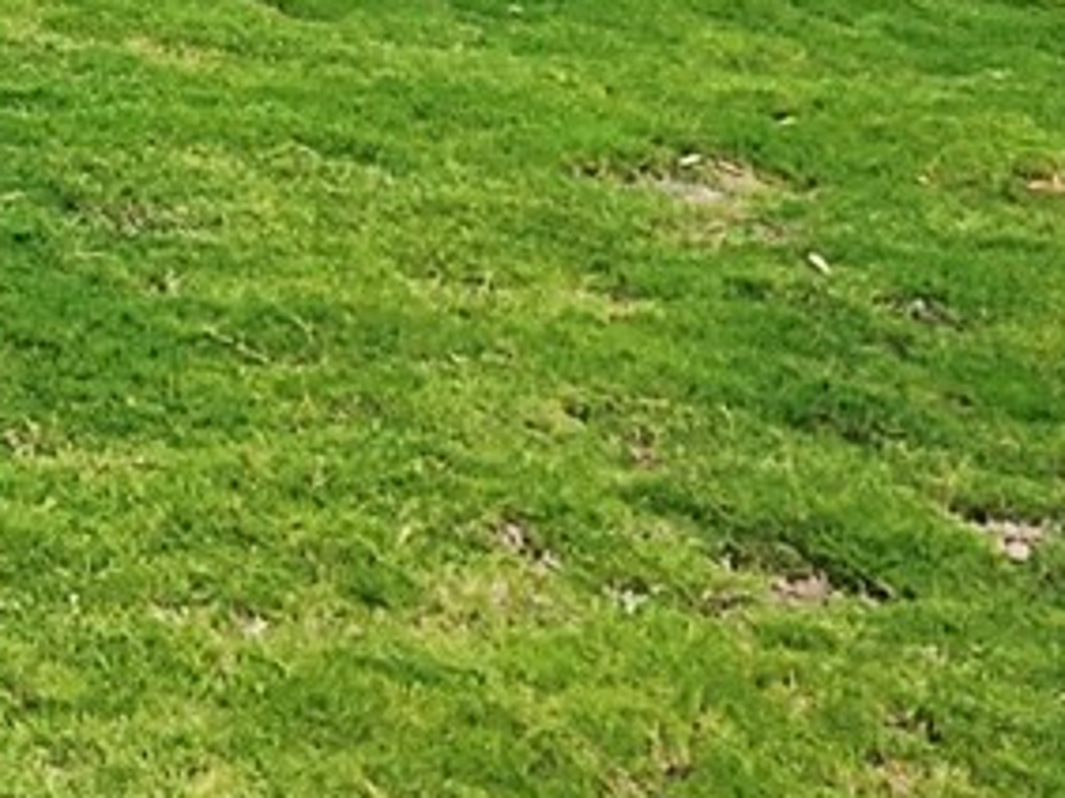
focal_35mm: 94
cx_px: -901
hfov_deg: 16.9
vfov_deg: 14.3
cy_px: -521
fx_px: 2891
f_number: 2.2
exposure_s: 1/3333
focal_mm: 2.2
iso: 50
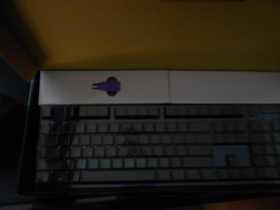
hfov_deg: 67.3
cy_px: 105
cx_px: 140
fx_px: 210
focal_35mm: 26
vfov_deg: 53.1
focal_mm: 4.6
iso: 400
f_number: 3.2
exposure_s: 1/2
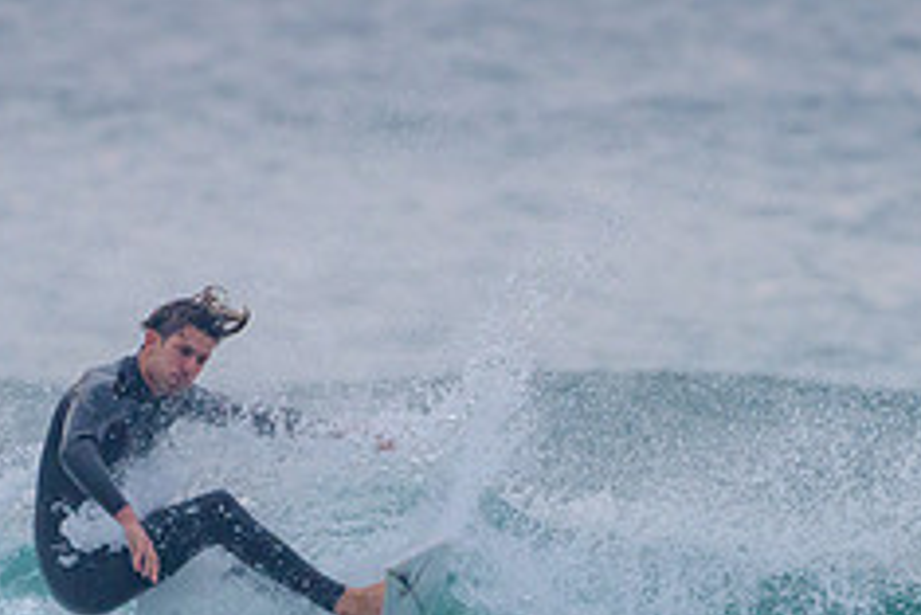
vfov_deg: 0.9
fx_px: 38756
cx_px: 322
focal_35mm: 1514
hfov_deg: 1.4
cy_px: 740
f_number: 5.6
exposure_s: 1/1600
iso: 560
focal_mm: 500
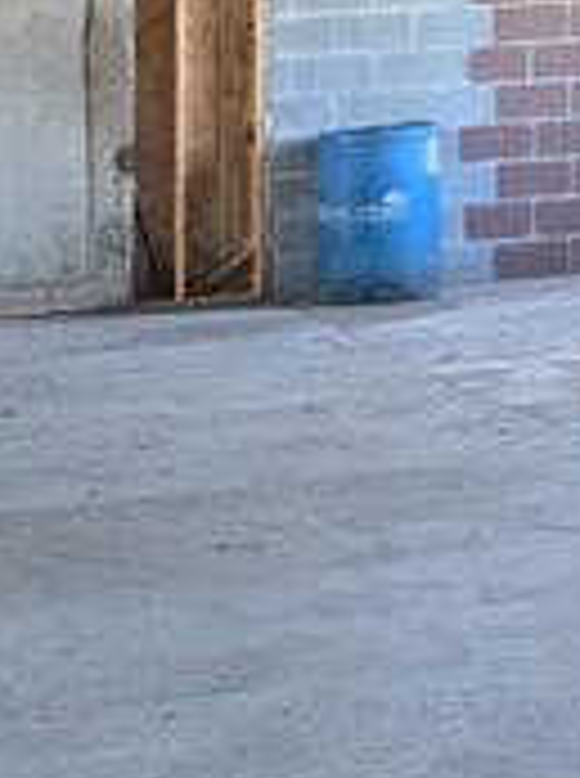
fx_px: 3229
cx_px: 1133
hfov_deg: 9.6
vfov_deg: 12.9
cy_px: -468
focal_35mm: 144
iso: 1250
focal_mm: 6.3
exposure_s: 1/120
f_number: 1.7
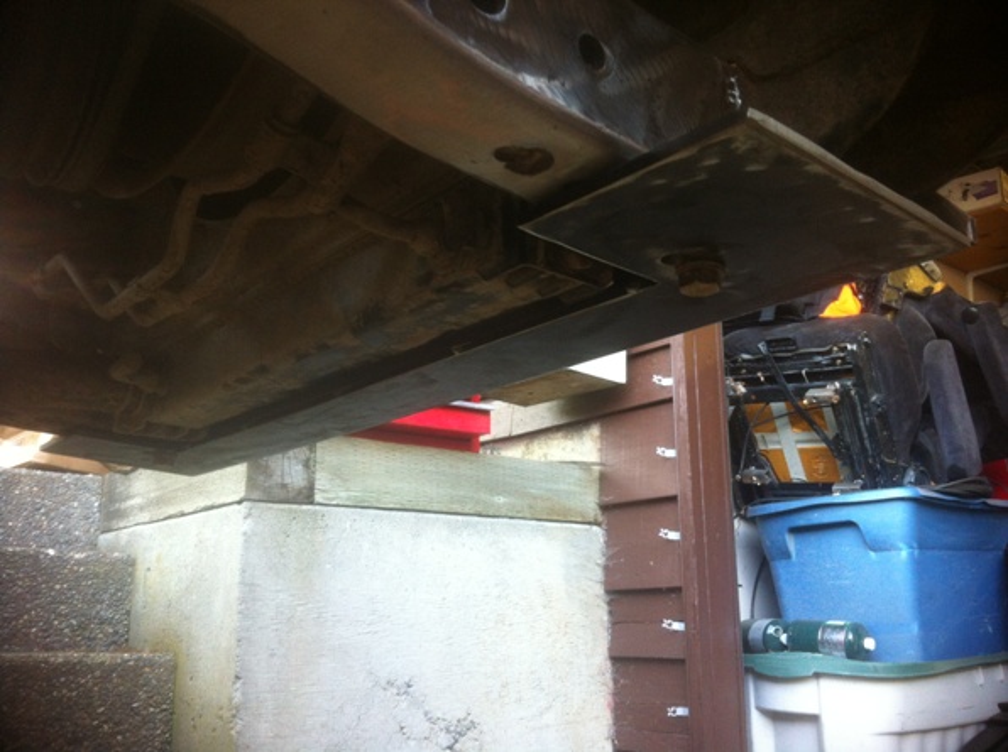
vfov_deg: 40.6
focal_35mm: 35
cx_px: 504
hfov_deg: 52.7
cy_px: 376
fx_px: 1018
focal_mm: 3.85
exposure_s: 1/15
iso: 100
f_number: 2.8
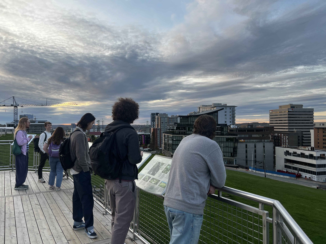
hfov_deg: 67.3
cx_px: 163
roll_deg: -0.1
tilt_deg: +1.0
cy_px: 122
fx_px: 245
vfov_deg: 53.1
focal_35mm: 26
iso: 32
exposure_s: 1/135
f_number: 1.5
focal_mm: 5.7
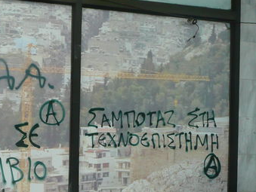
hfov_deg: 35.0
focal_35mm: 52
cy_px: 121
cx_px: 33
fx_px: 385
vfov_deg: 28.0
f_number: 3.3
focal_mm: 4.6
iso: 200
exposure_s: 1/60
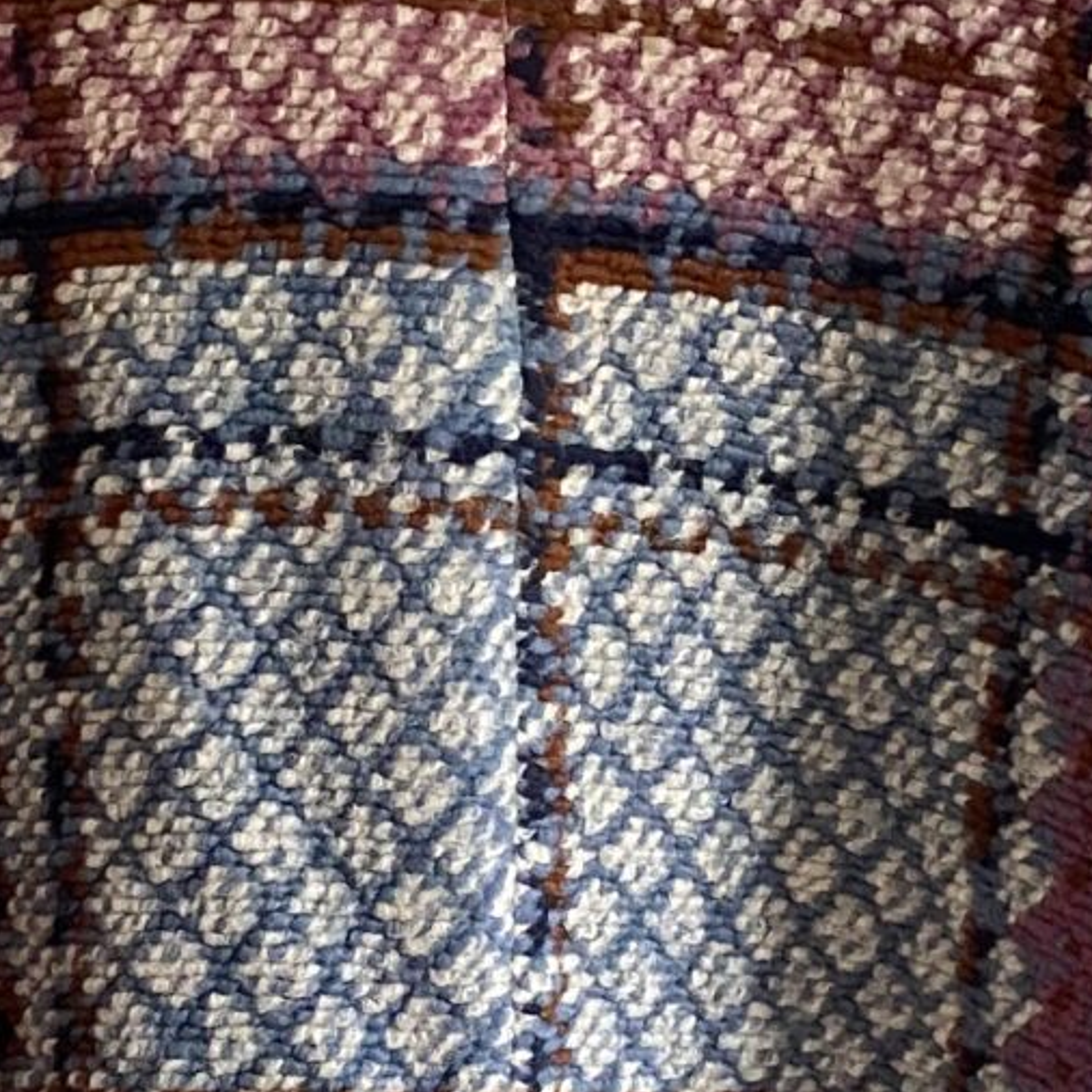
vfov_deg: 18.6
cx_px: 535
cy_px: 753
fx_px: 3319
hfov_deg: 18.7
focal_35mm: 93
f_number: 1.8
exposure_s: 1/34
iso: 640
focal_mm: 4.25
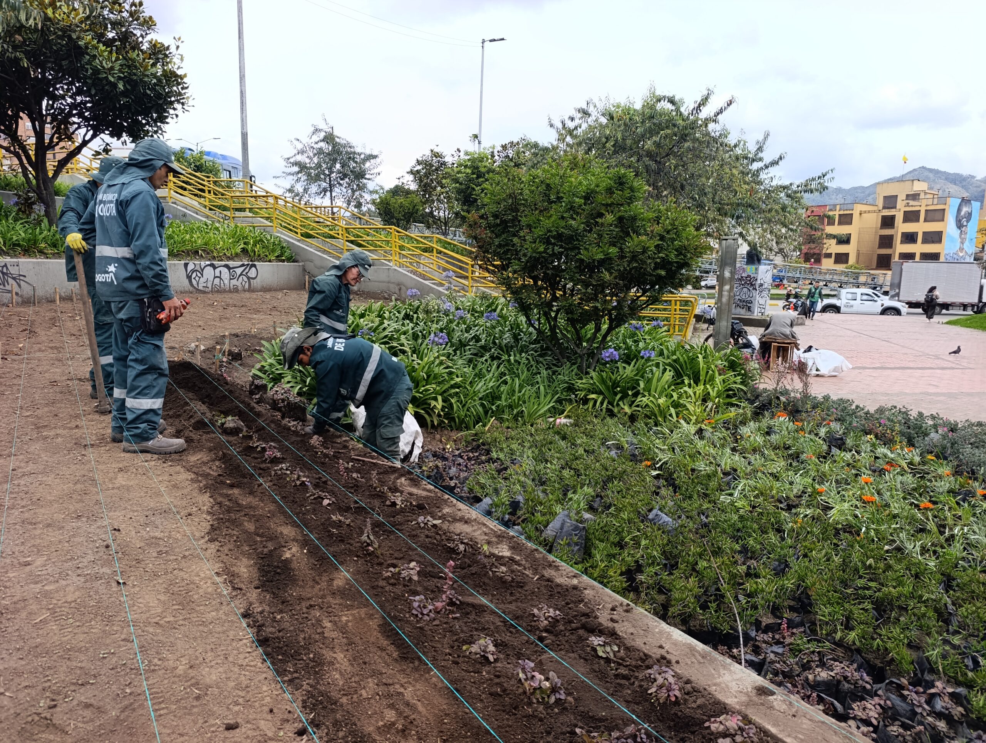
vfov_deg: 59.0
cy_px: 372
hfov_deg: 73.8
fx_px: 656
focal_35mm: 23
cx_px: 493
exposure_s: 1/243
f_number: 1.6
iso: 50
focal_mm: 6.14
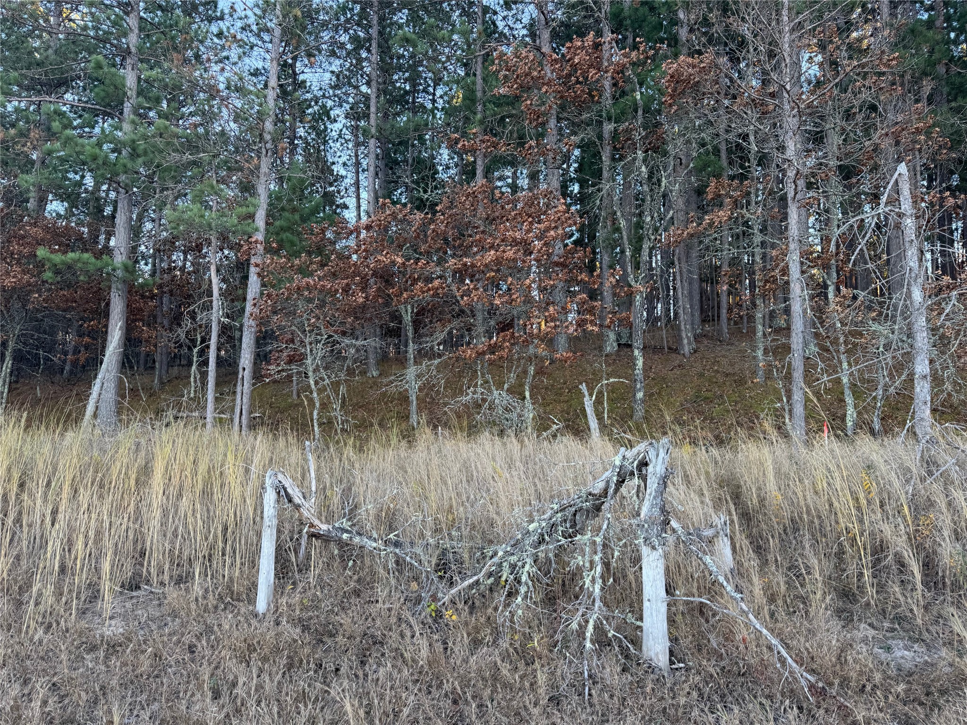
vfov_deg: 56.8
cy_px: 362
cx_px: 484
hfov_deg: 71.6
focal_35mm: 24
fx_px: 670
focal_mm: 6.76
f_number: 1.78
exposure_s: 1/121
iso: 80
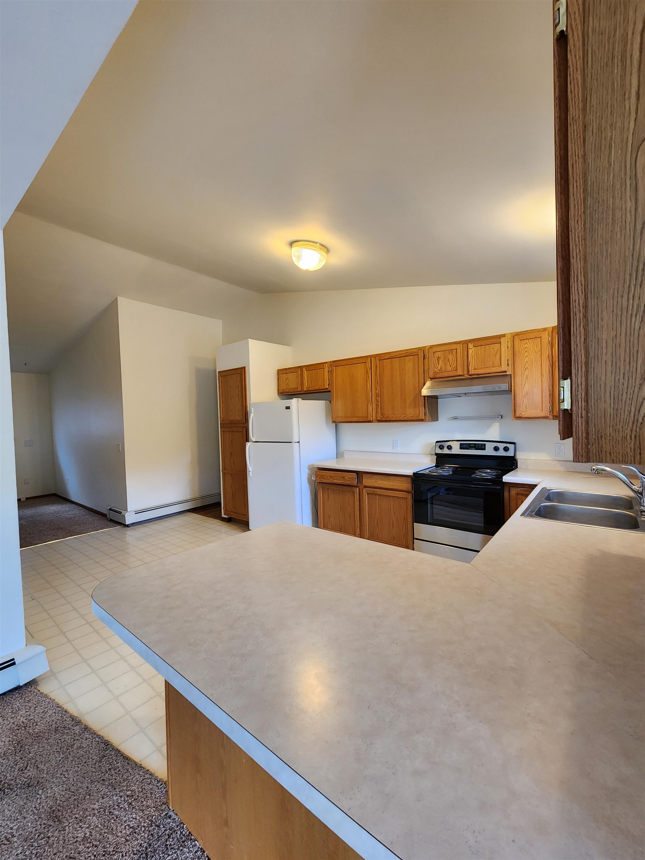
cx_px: 322
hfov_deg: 89.9
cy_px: 430
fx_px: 323
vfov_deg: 106.2
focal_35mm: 13
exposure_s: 1/60
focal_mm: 2.2
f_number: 2.2
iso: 250
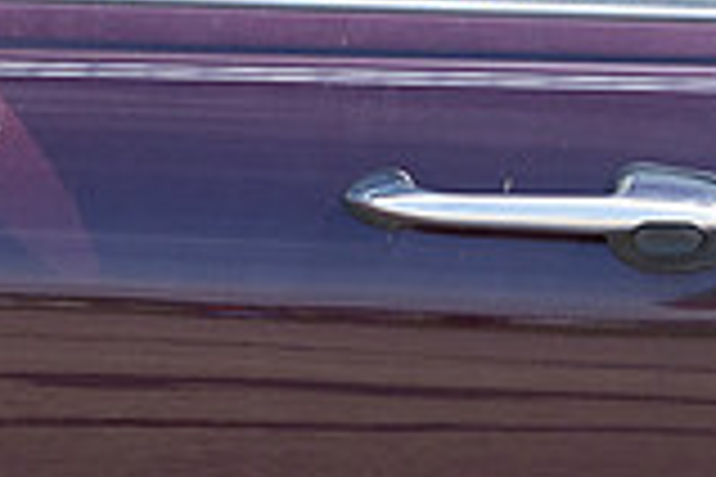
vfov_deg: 3.8
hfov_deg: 5.6
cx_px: 324
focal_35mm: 365
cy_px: -200
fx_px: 7259
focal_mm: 100
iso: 1000
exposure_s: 1/800
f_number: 7.1
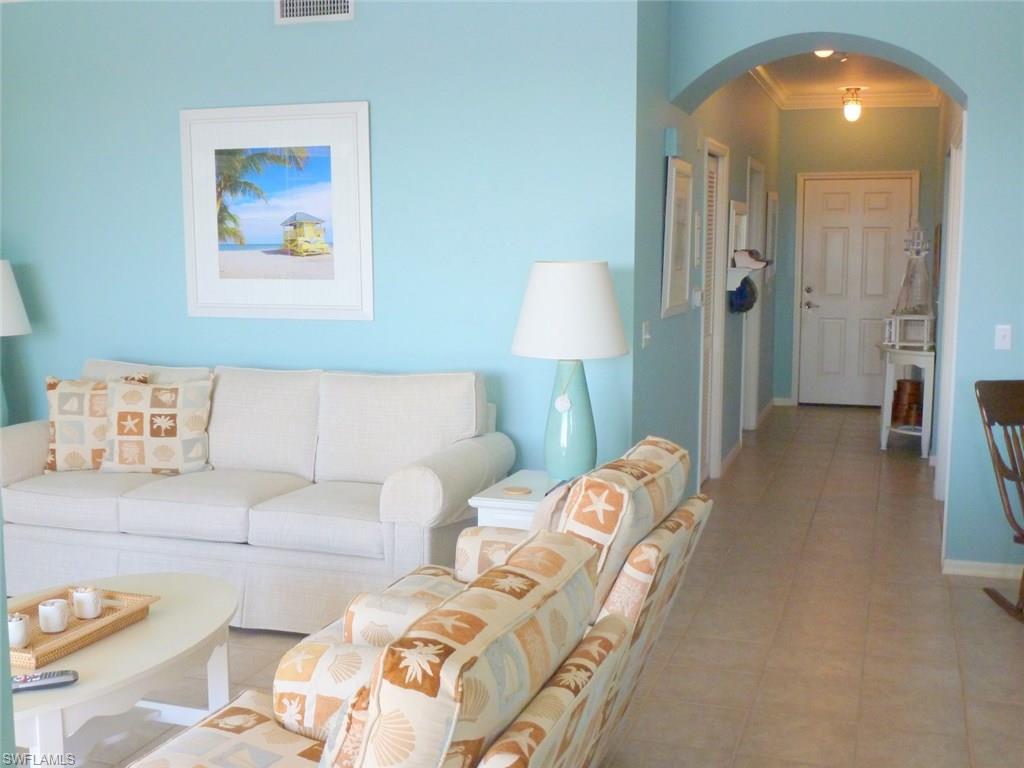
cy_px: 384
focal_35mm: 38
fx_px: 1124
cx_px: 512
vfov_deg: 37.7
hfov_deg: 49.0
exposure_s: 1/60
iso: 250
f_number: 3.8
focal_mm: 6.8
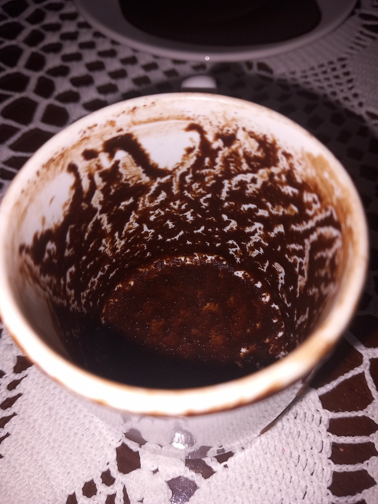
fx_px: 393
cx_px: 189
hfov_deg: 51.4
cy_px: 252
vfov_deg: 65.3
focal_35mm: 27
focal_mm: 4
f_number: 1.8
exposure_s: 1/106
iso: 20
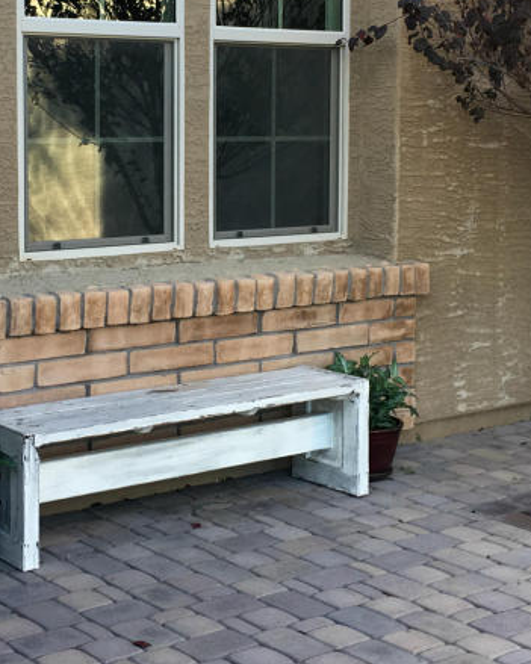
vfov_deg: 28.5
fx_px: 1297
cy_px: 219
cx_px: 154
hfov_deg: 23.0
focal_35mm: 66
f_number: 2.2
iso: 32
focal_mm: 4.15
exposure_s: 1/120
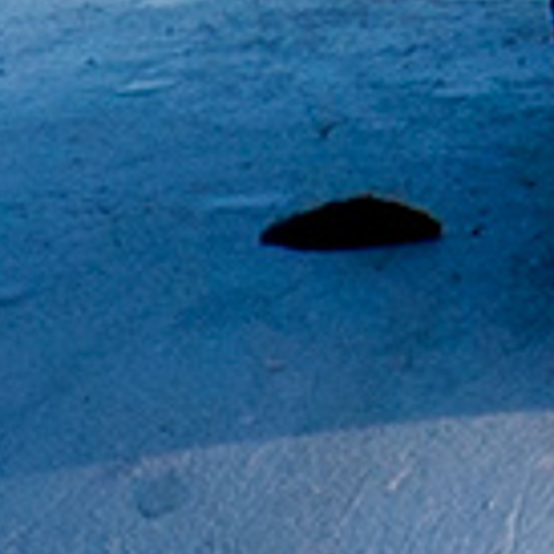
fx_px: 67212
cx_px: 853
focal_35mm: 3712
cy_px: -930
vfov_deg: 0.5
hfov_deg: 0.5
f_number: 5.6
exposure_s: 1/800
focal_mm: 500
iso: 160
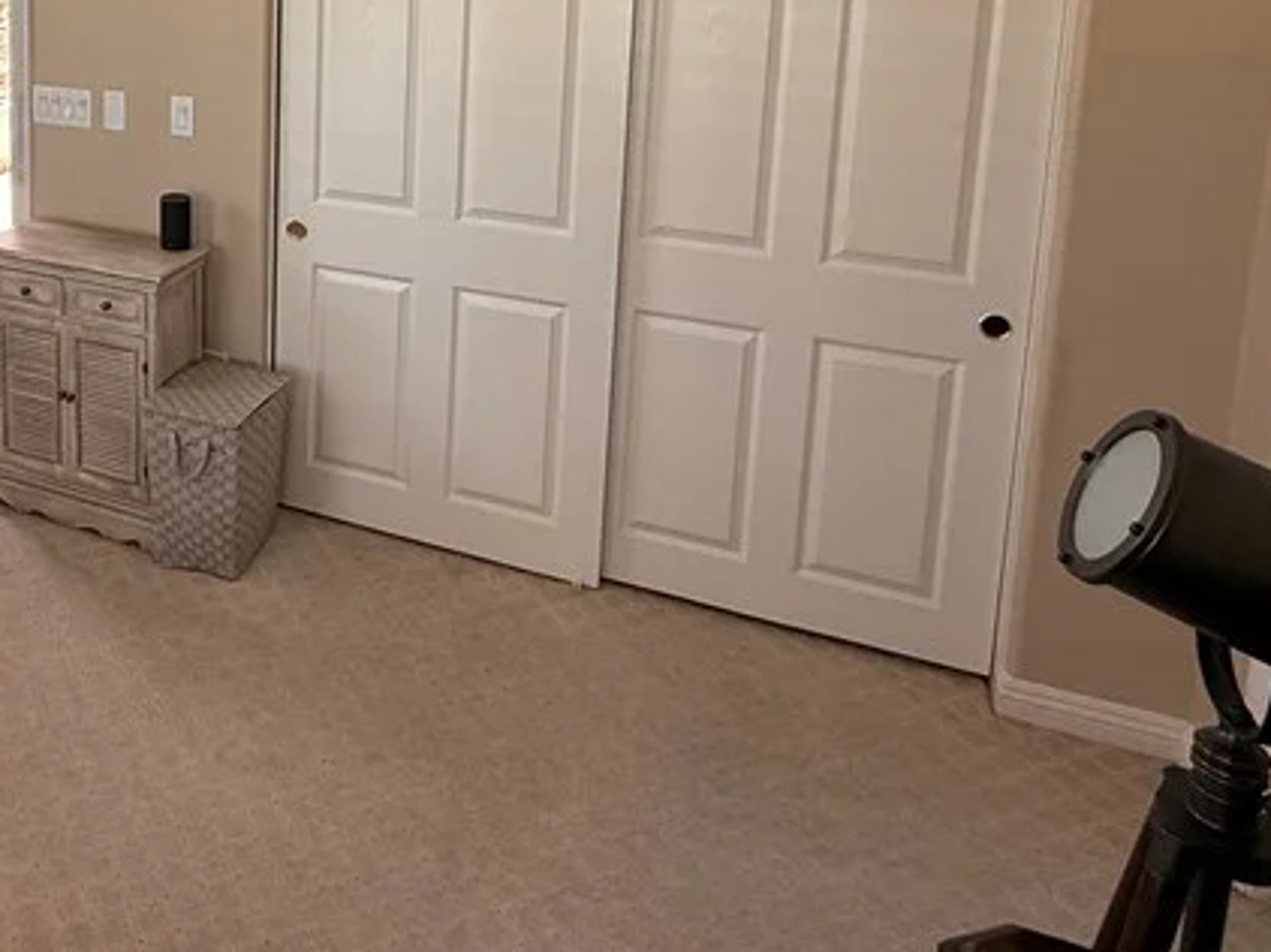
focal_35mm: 34
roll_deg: +0.4
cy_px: 57
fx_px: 1248
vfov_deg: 38.3
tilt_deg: -6.2
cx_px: 123
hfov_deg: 48.3
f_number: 2.2
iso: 64
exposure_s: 1/99
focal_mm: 2.22
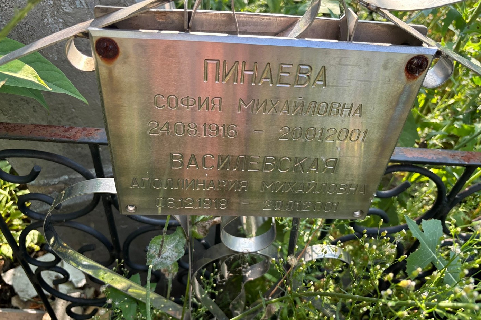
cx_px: 242
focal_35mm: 28
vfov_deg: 46.4
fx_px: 374
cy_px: 160
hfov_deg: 65.5
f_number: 1.6
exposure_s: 1/242
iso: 50
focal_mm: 5.96
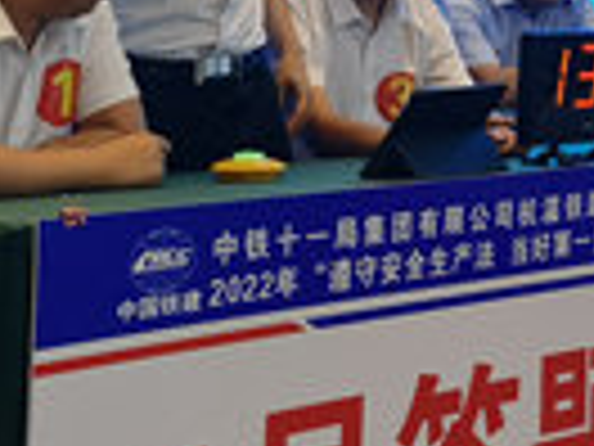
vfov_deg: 9.1
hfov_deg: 11.7
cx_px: 972
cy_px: -234
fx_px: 2728
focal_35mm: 159
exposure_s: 1/114
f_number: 1.9
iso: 50
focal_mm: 6.67
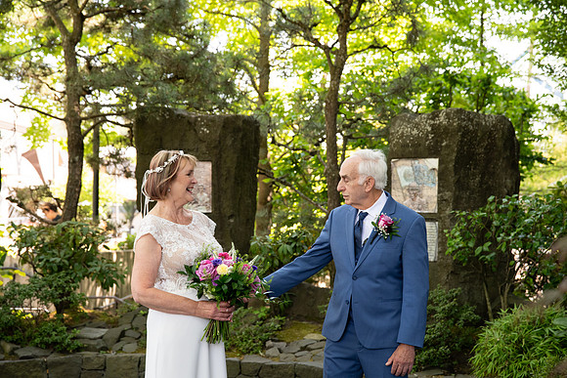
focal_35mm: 62
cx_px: 284
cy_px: 189
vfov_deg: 21.9
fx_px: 977
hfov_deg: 32.4
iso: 1000
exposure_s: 1/400
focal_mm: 62
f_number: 4
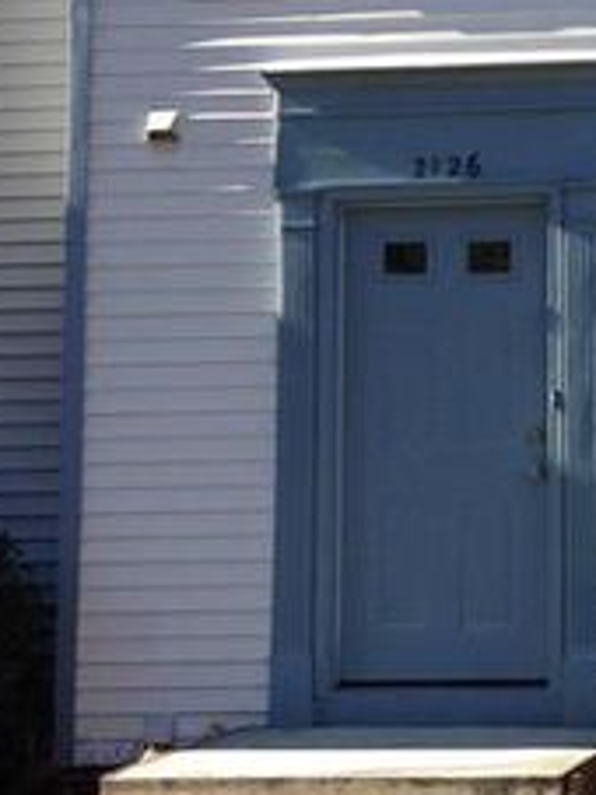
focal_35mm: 97
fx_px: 2229
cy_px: 310
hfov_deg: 14.6
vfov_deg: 20.2
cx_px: 768
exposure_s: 1/542
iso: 50
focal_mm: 4.12
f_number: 2.4
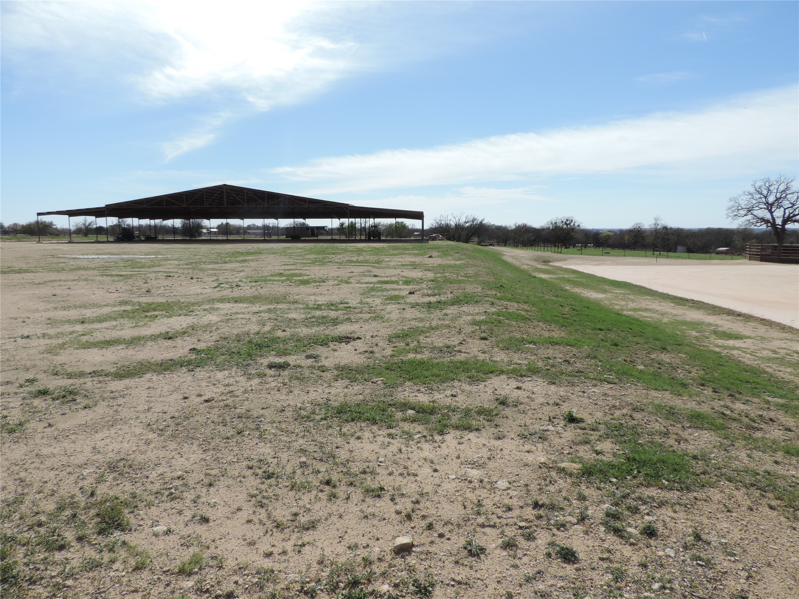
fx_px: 554
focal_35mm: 24
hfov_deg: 71.6
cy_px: 300
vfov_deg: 56.8
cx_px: 400
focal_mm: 4.3
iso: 80
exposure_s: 1/1250
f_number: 3
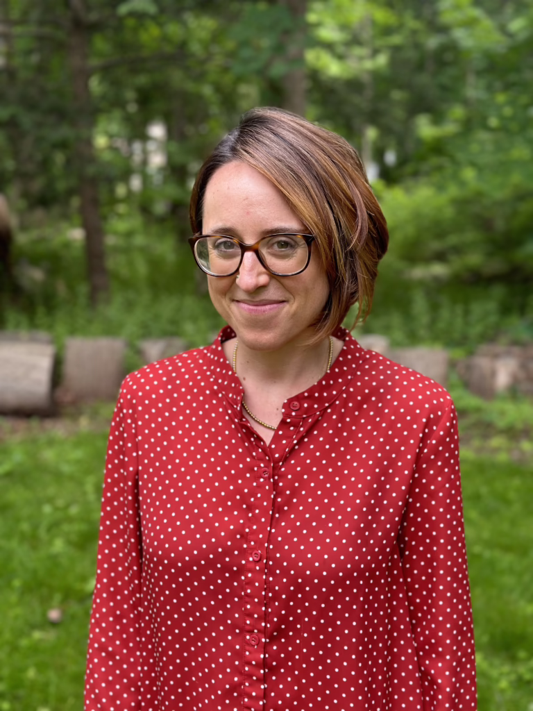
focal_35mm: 48
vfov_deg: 39.7
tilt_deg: -13.0
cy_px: 356
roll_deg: -0.4
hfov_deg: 30.3
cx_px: 266
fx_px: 985
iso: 80
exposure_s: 1/268
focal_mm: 6.86
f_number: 1.78
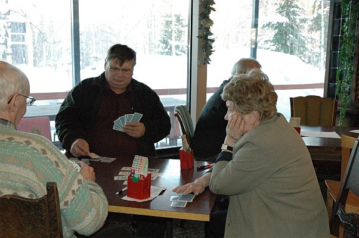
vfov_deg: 32.9
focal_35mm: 40
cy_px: 119
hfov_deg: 48.0
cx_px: 180
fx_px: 403
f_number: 5
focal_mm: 27
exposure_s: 1/60
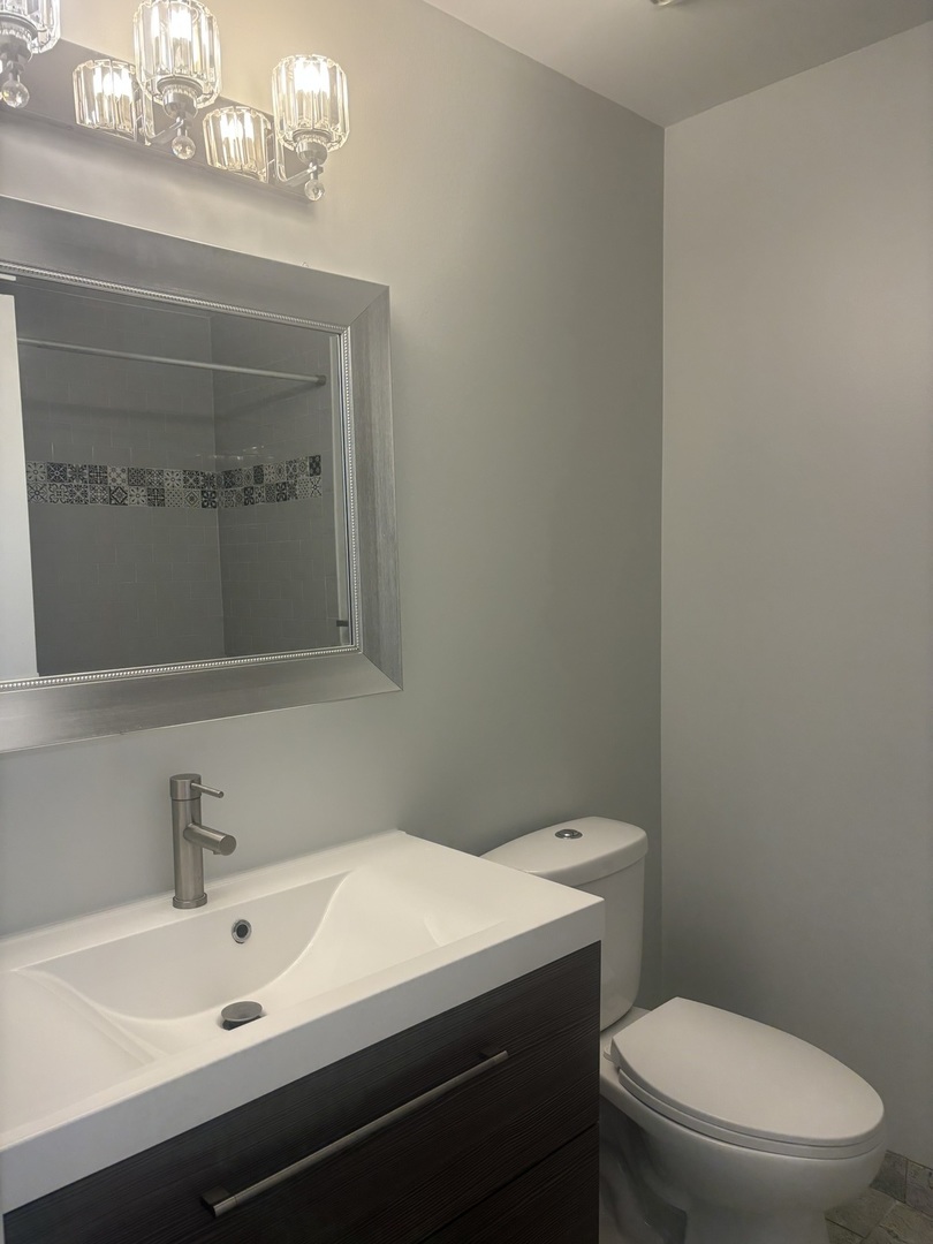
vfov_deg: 67.3
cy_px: 622
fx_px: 934
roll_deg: +0.6
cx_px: 466
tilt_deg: -3.9
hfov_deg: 53.1
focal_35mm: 26
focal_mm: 5.96
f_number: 1.6
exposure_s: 1/120
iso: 125
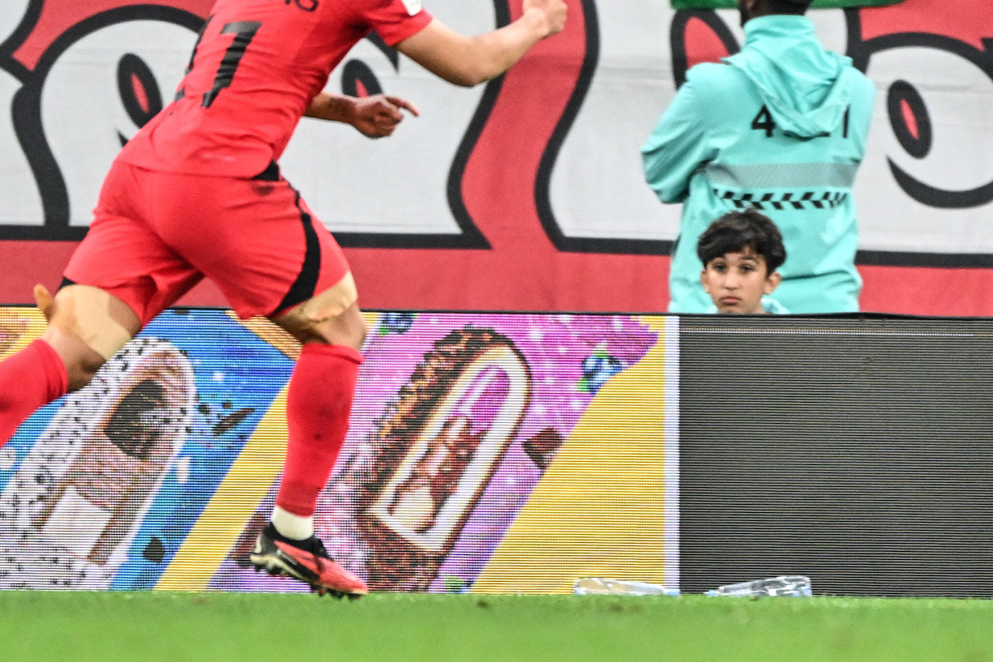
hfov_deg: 2.2
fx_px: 25819
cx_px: 483
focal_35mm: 936
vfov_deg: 1.5
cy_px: 211
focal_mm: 560
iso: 2500
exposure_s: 1/1000
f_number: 4
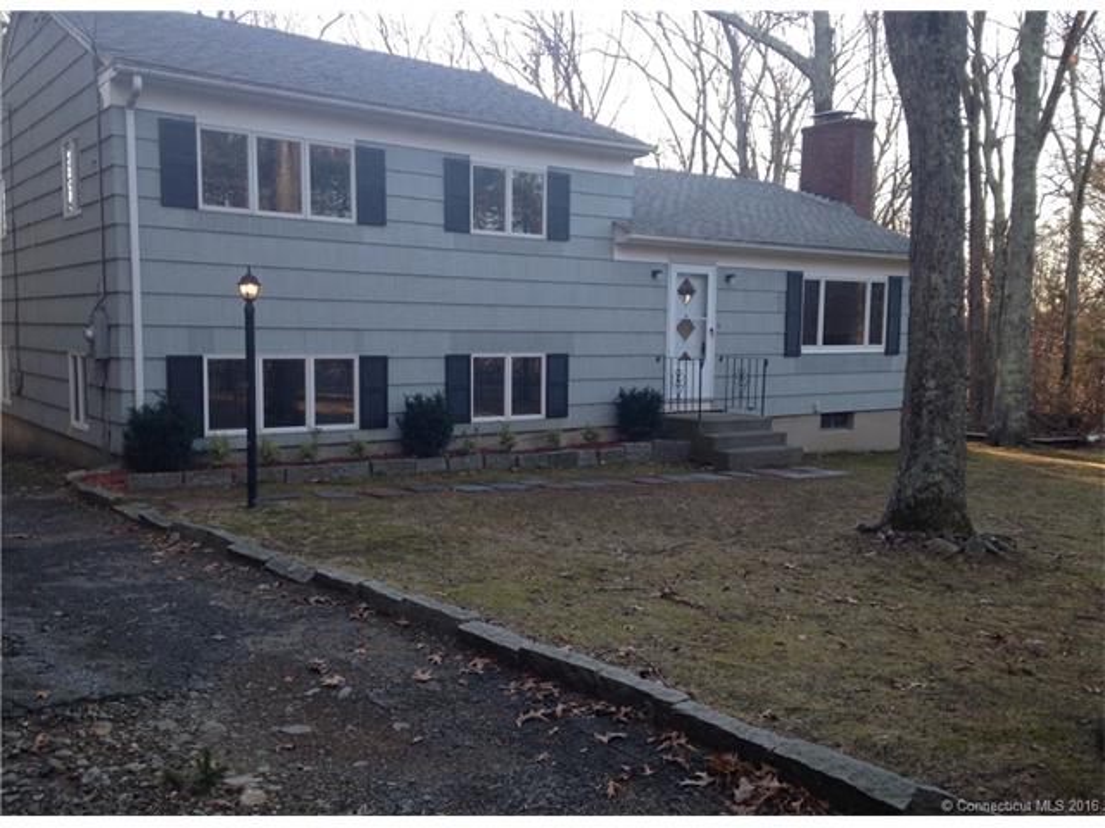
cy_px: 414
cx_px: 552
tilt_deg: -7.5
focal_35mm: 33
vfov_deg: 42.9
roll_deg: +1.3
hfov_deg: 55.4
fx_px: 1053
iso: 64
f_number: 2.4
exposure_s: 1/120
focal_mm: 4.12
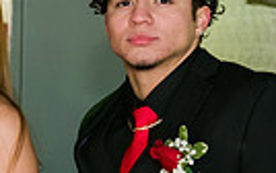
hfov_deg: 11.0
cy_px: 209
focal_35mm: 176
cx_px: -246
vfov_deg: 7.4
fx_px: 1325
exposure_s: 1/125
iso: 1250
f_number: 3.2
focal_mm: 32
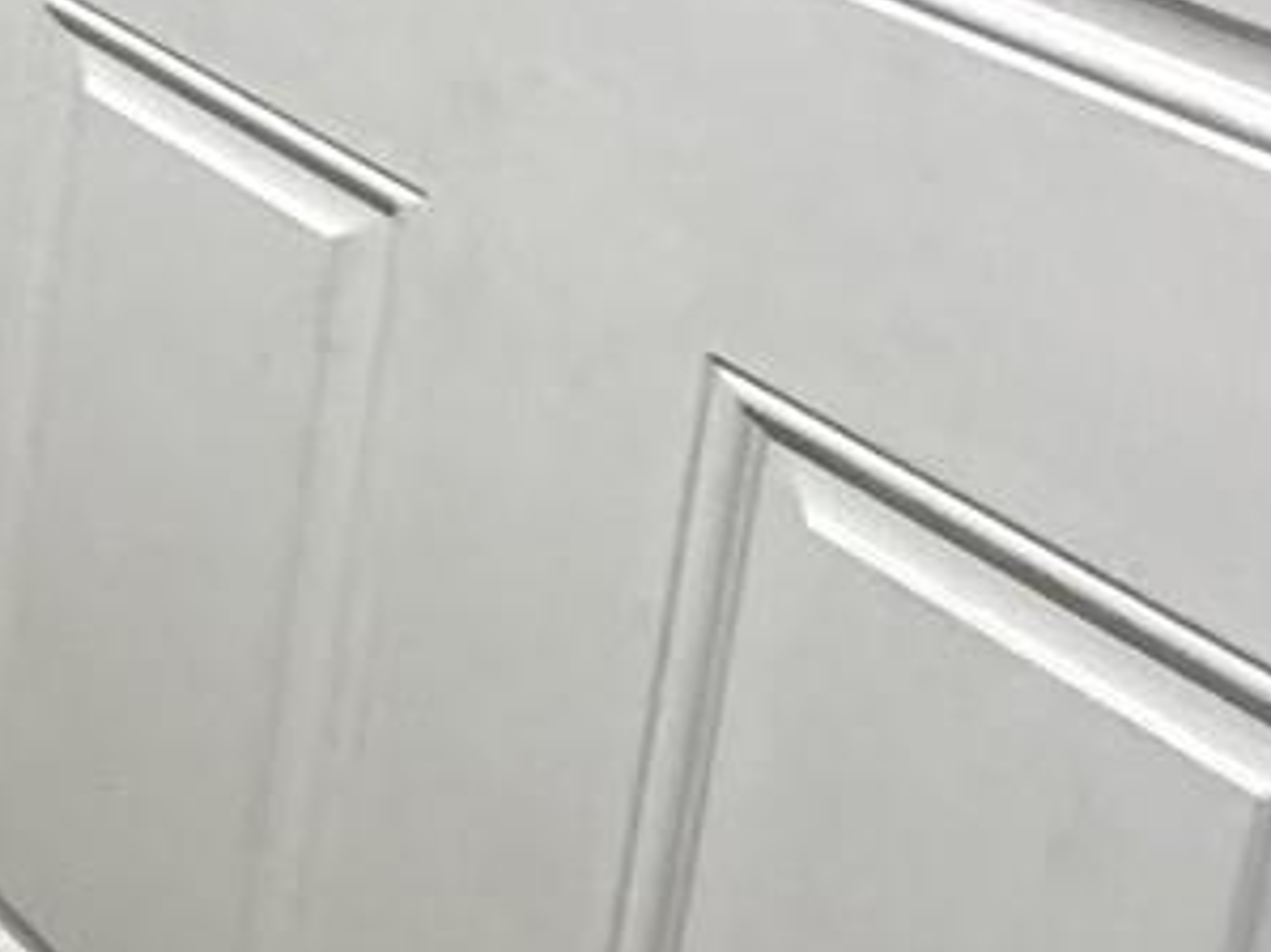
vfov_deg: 16.4
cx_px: -1777
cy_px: -769
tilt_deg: -8.7
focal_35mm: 75
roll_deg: +0.6
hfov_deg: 15.1
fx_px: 2753
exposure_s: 1/60
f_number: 2.2
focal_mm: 2.22
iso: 320
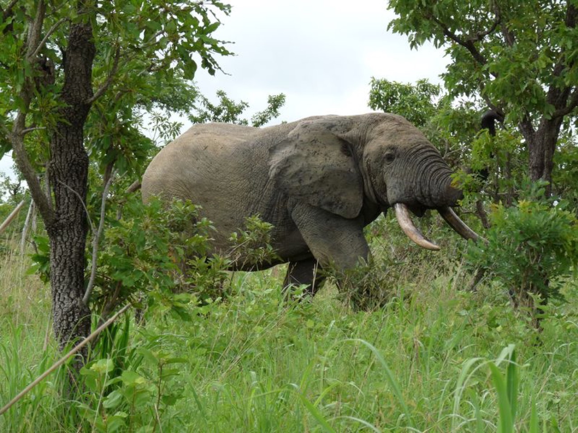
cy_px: 216
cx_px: 289
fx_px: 2087
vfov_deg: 11.9
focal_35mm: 125
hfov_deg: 15.8
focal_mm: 22.3
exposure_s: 1/320
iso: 160
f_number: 5
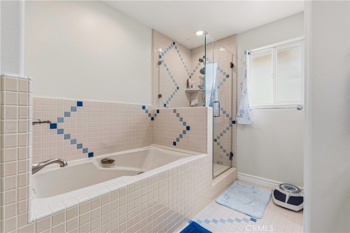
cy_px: 116
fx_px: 146
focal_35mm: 15
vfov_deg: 77.3
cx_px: 175
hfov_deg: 100.4
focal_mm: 10
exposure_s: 1/15
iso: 400
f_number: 8
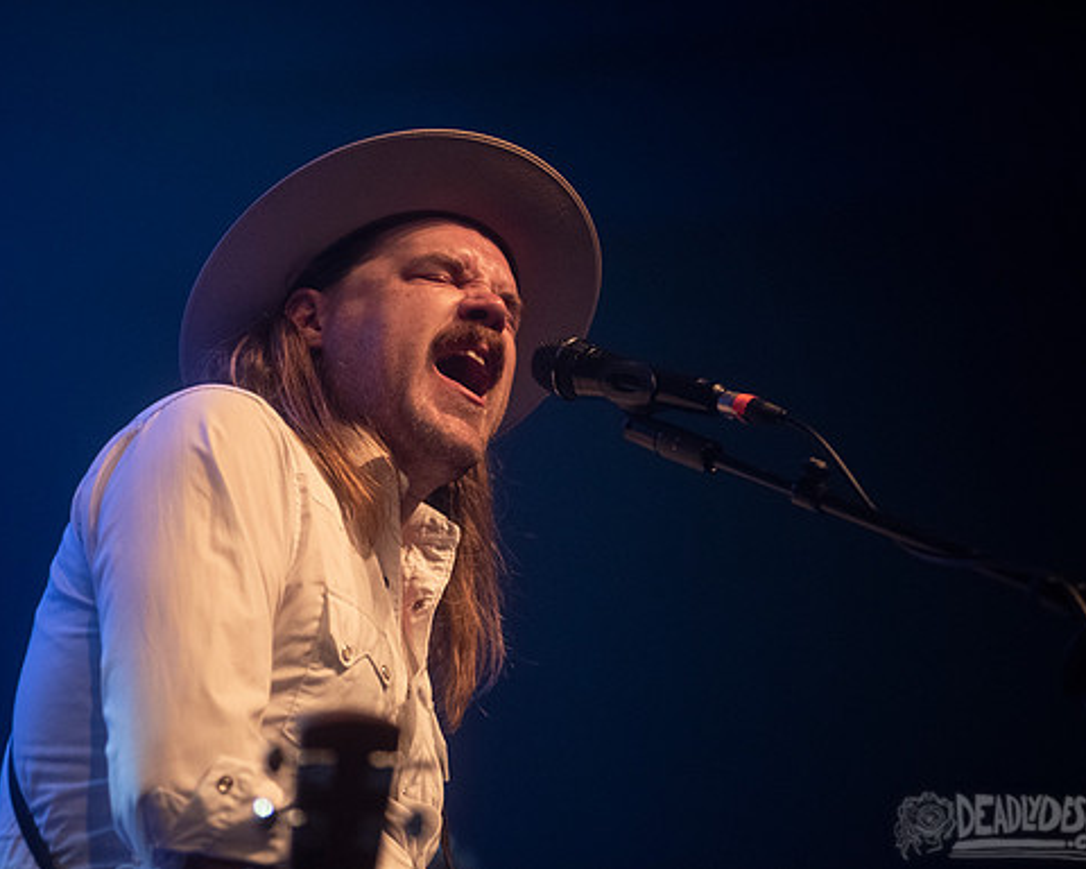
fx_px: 7296
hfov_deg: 8.5
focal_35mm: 227
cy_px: 436
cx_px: 507
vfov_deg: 6.8
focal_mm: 200
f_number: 3.2
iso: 2500
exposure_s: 1/200
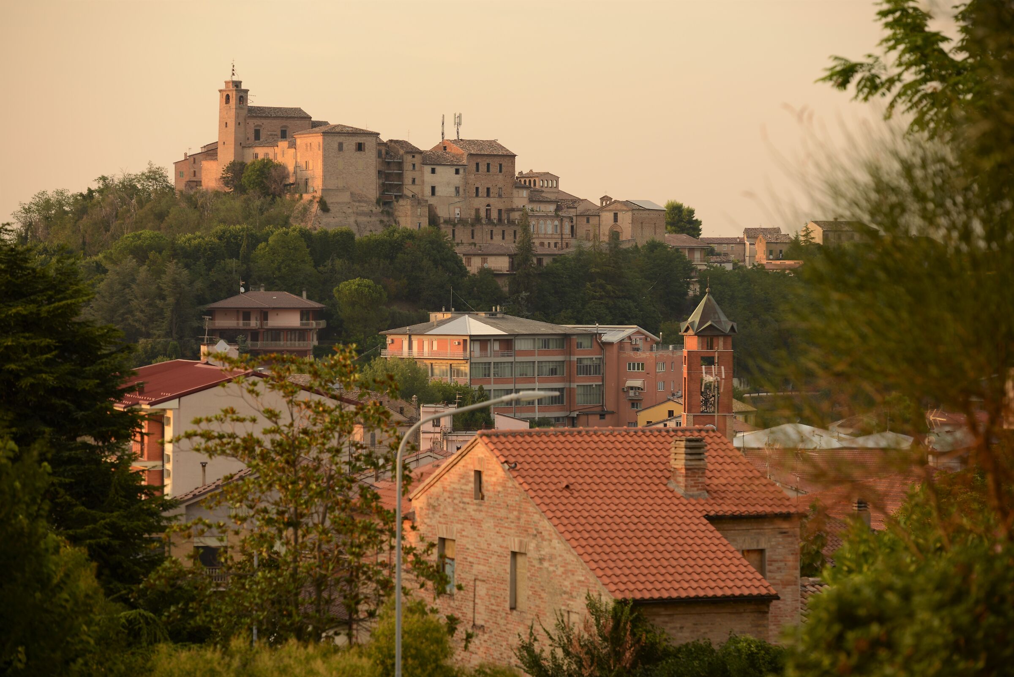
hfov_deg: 14.6
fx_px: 3945
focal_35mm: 140
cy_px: 338
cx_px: 507
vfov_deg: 9.8
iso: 100
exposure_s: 1/100
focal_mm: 140
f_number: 5
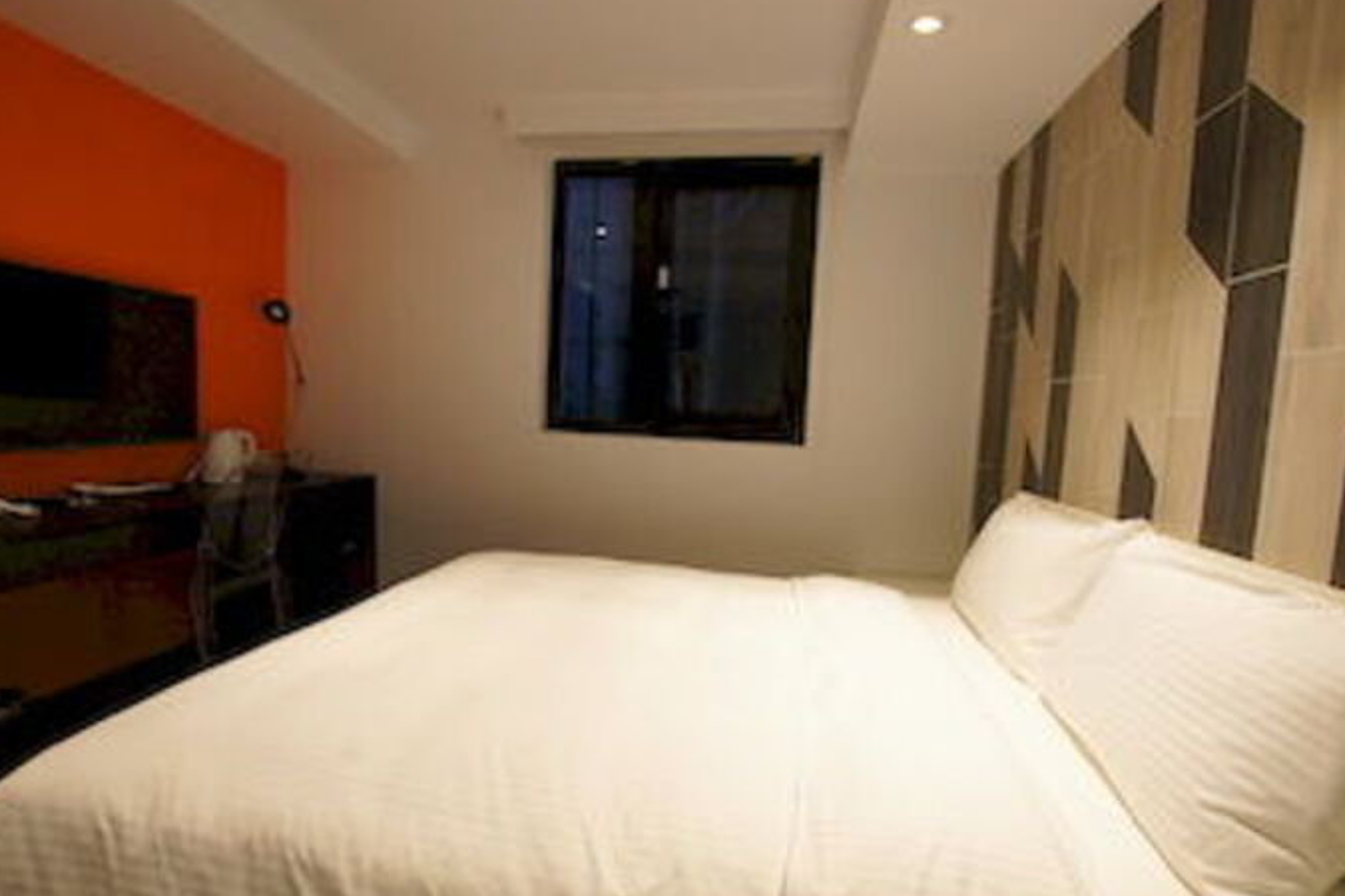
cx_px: 675
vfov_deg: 73.7
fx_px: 598
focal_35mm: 16
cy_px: 466
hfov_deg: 96.7
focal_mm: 10
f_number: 10
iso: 400
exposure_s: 1/6
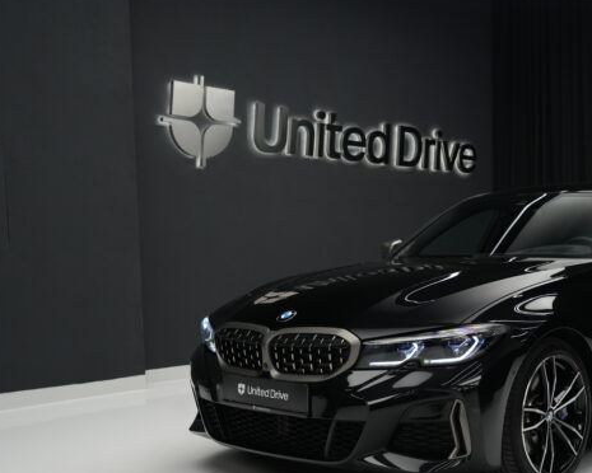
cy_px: 318
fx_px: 841
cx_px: 480
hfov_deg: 37.3
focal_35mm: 48
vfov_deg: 31.2
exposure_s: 1/60
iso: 800
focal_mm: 31
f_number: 4
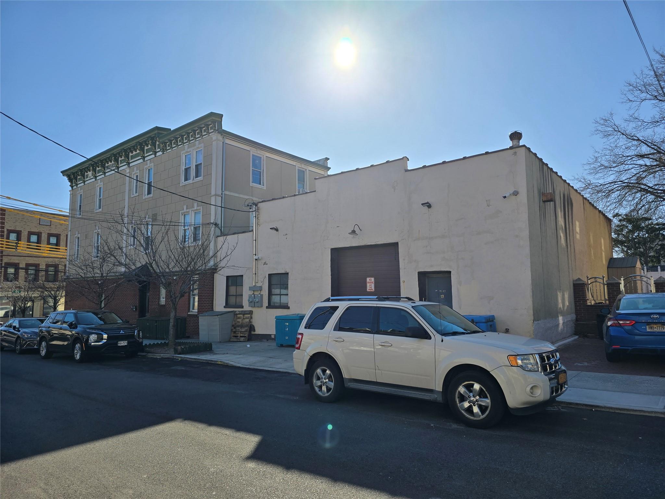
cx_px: 332
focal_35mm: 23
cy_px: 250
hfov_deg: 73.9
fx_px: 442
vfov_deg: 58.9
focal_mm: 6.3
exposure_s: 1/1354
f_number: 1.7
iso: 12
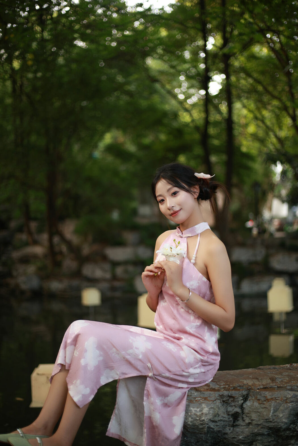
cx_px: 149
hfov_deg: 27.5
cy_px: 223
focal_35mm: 49
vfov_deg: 40.3
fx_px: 608
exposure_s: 1/250
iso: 640
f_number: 1.8
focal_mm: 50
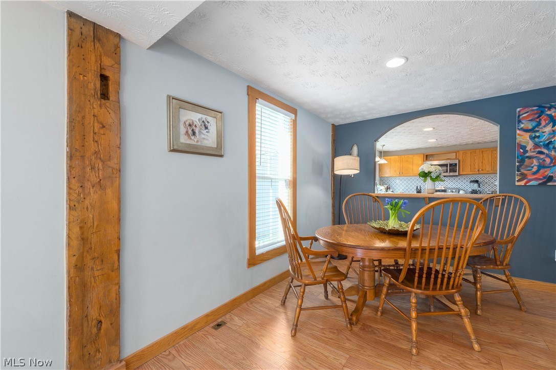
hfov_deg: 104.3
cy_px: 185
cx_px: 278
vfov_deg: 81.1
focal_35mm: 14
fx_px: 216
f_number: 8
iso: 200
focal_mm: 14
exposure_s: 1/60
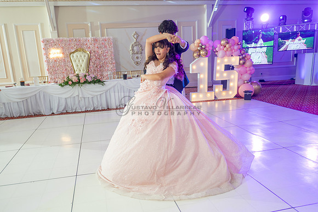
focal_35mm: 29
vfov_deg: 45.4
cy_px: 123
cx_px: 152
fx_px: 253
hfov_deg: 64.4
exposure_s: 1/100
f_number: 2.8
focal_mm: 24
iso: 400
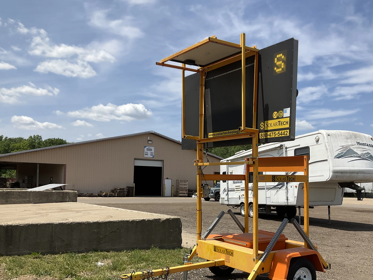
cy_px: 172
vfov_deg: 39.4
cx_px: 218
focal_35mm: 36
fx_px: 388
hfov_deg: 51.1
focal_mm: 3
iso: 25
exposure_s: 1/2667
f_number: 1.8
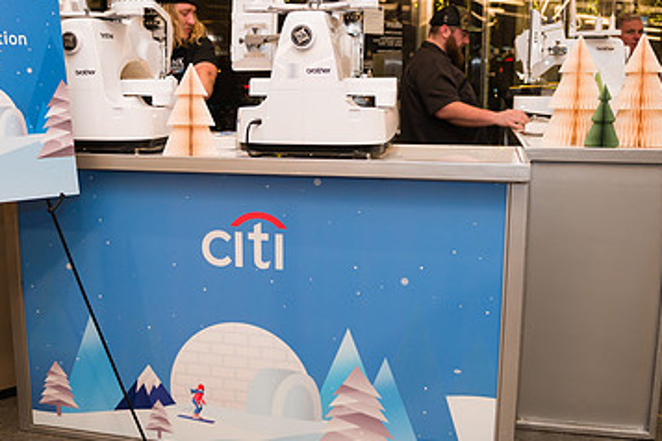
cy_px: 206
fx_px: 717
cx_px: 287
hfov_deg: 49.4
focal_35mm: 39
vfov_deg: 34.2
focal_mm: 24
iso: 400
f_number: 3.2
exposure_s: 1/200
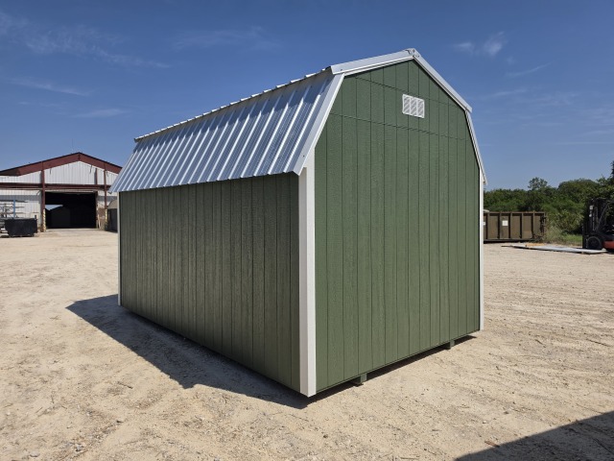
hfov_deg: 73.9
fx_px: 408
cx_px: 307
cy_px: 230
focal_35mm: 23
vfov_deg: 58.9
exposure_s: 1/7939
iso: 32
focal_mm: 6.5
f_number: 1.4
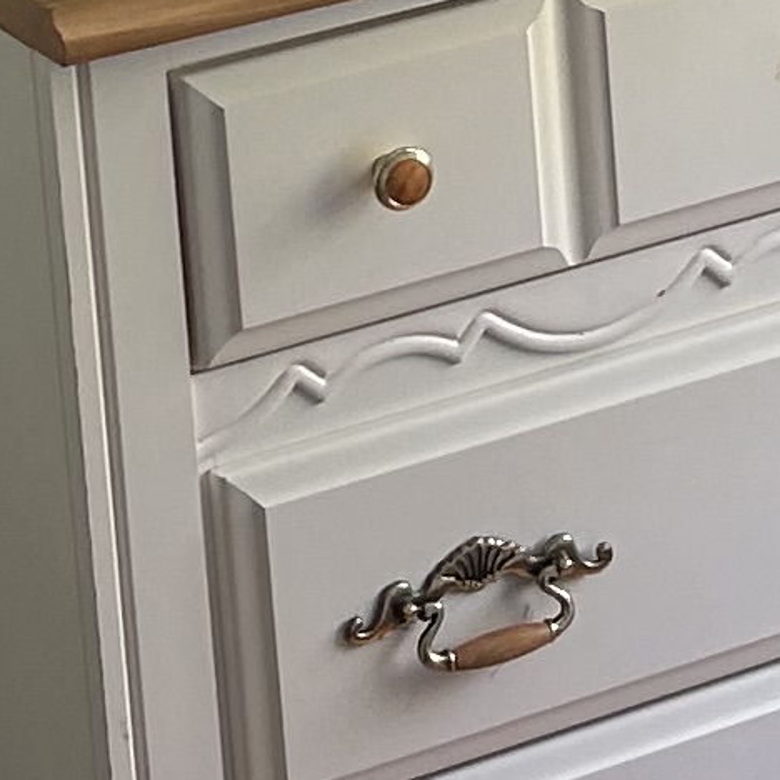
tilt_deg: -13.0
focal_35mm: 198
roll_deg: +3.6
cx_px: 825
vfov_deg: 8.6
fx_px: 5048
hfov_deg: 8.8
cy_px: -510
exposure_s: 1/121
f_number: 1.5
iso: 50
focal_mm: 5.7
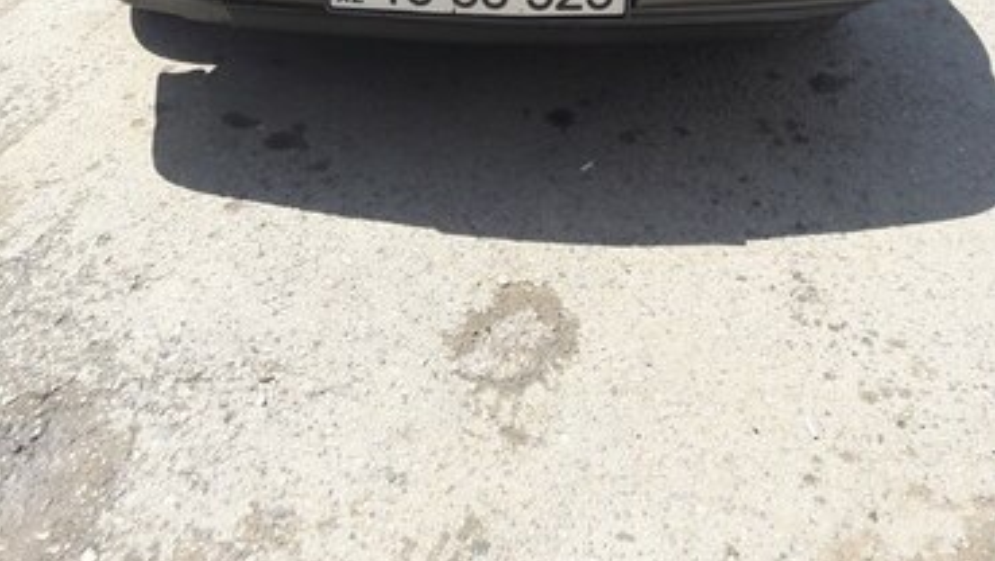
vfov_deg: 26.2
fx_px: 1082
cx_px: 499
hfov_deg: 49.4
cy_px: -92
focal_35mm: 41
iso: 40
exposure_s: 1/894
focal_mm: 3.7
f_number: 1.9
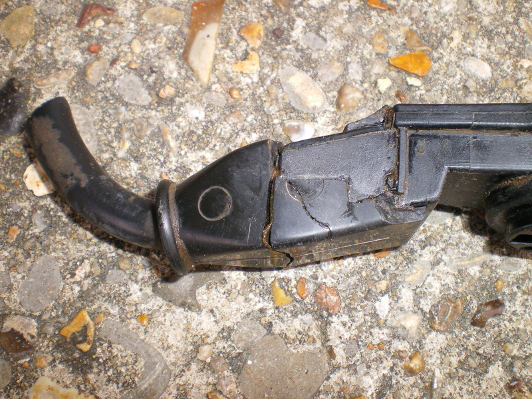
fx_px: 584
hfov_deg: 49.0
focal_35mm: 38
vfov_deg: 37.7
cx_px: 266
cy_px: 200
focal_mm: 6.3
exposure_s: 1/50
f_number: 4.6
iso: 200
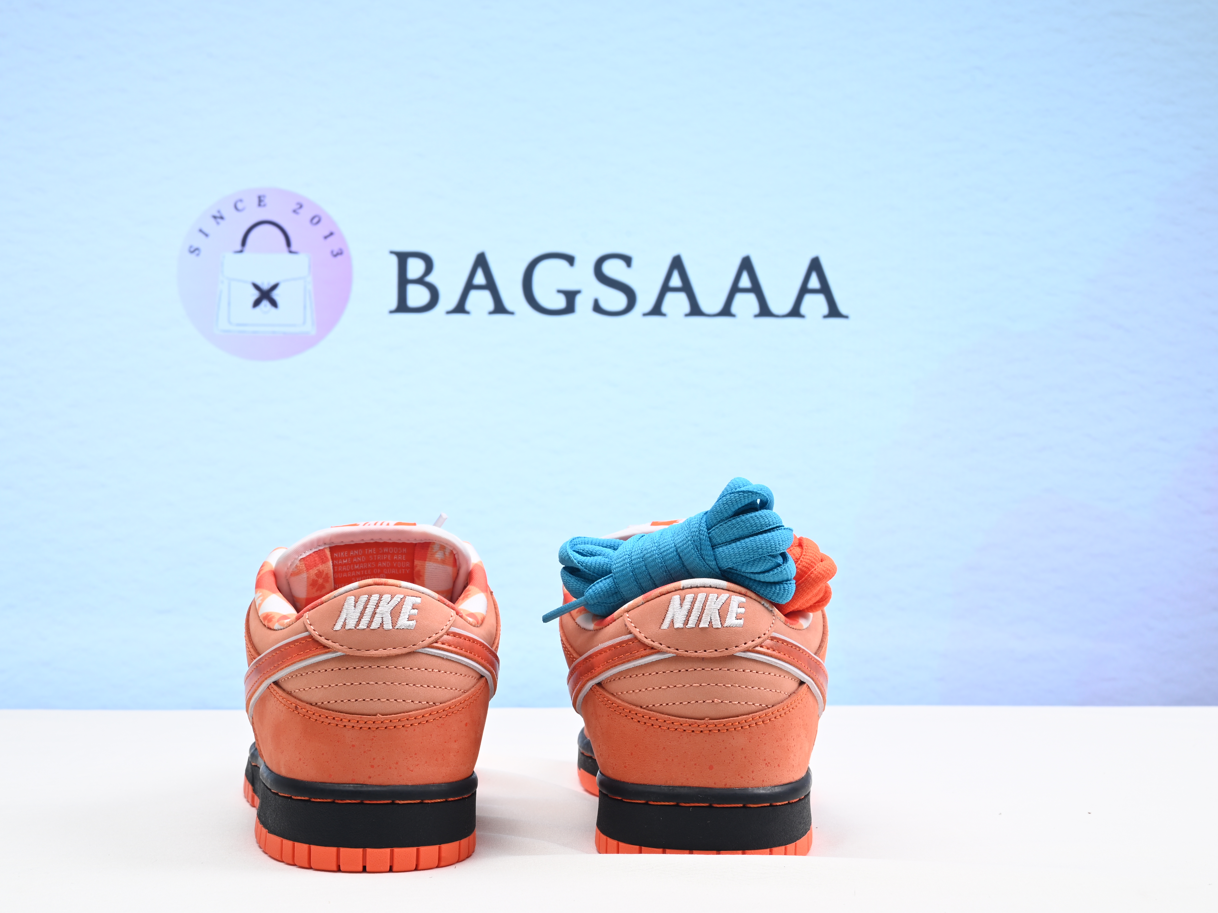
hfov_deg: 42.0
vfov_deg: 32.2
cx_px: 532
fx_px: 1583
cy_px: 451
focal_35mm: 45
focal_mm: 41
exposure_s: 1/2
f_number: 16
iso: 100
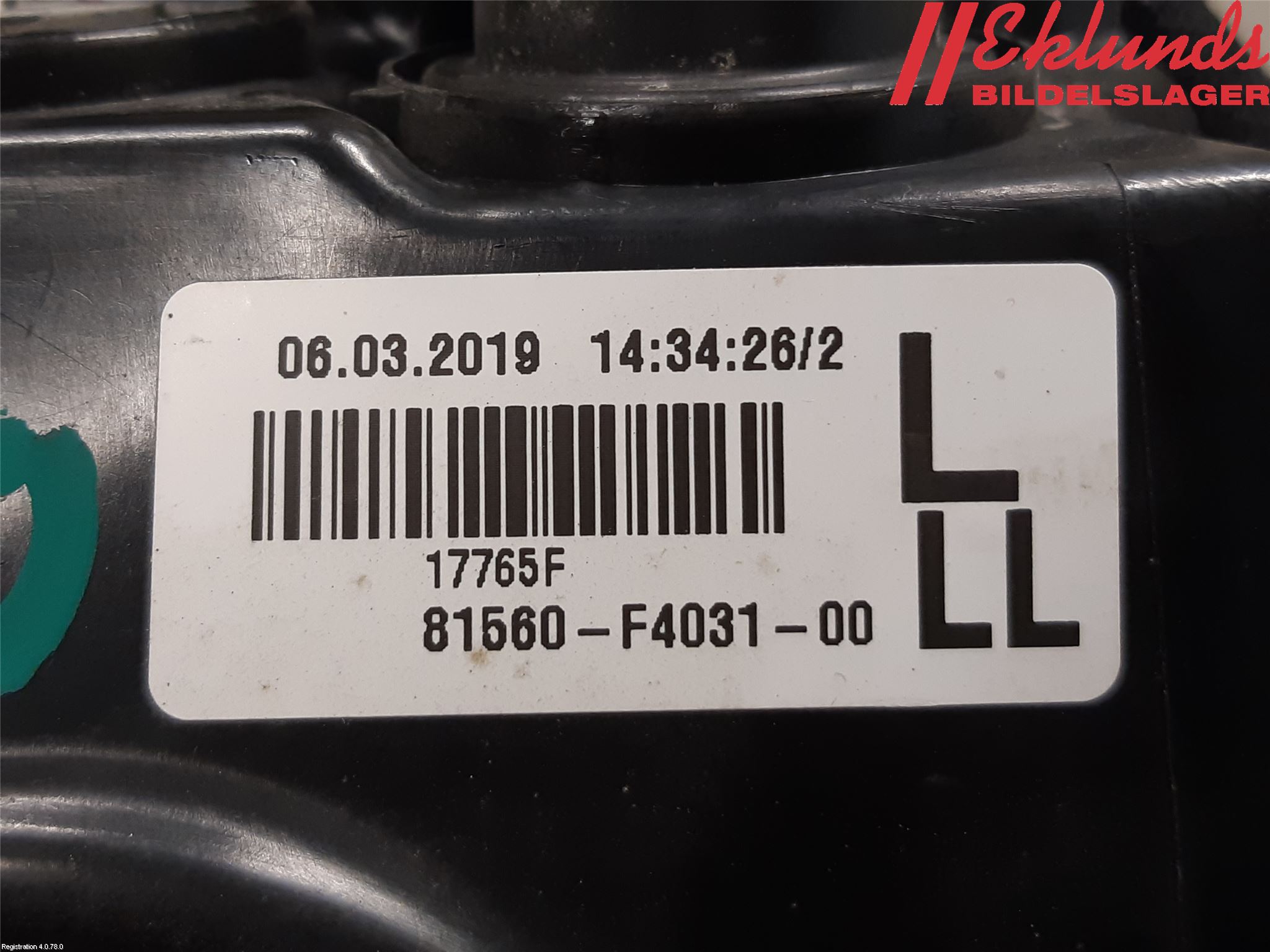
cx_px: 635
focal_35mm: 26
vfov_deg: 53.1
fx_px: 954
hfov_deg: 67.3
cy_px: 476
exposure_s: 1/50
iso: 100
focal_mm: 3.93
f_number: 1.7
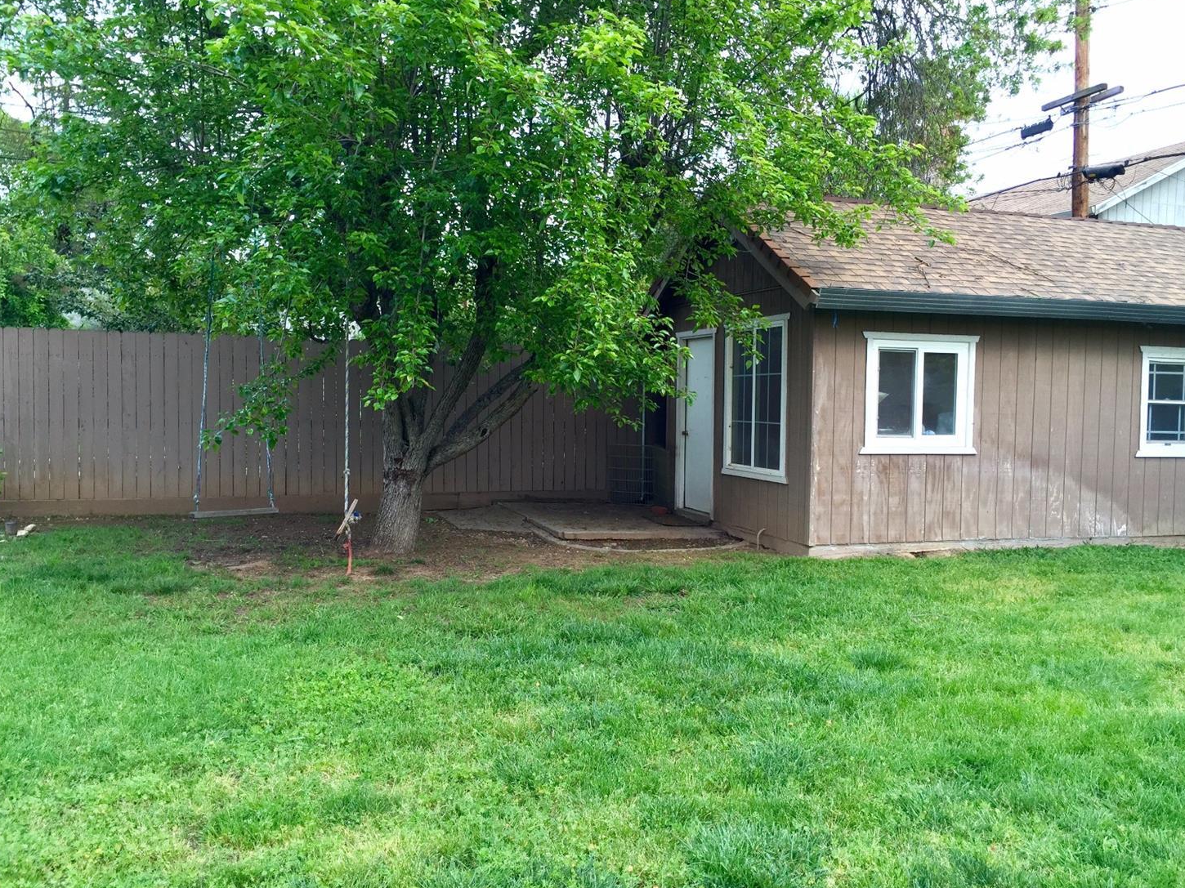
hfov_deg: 60.0
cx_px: 605
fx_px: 1027
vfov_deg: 46.8
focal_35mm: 30
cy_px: 447
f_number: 2.2
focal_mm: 4.15
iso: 40
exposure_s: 1/40
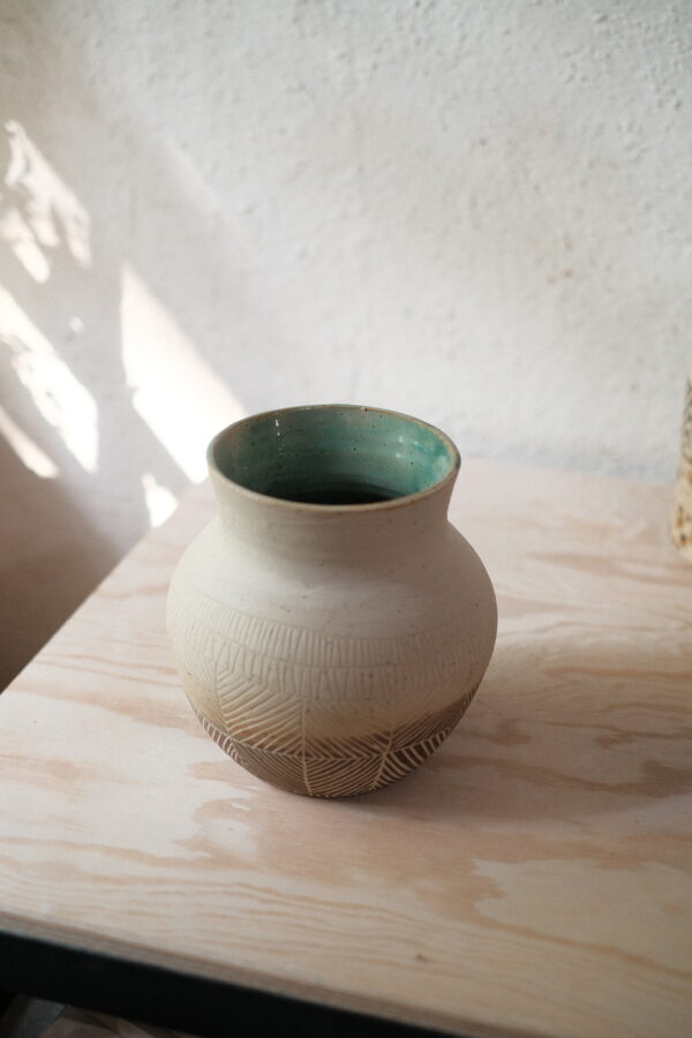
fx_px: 1528
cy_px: 519
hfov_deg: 25.5
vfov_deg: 37.5
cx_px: 346
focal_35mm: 53
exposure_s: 1/320
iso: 1250
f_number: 2
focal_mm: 35
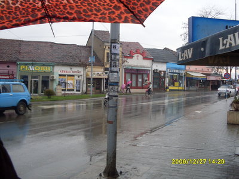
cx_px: 120
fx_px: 262
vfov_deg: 37.7
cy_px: 90
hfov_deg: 49.0
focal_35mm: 38
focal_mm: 6.3
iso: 80
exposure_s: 1/180
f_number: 2.8
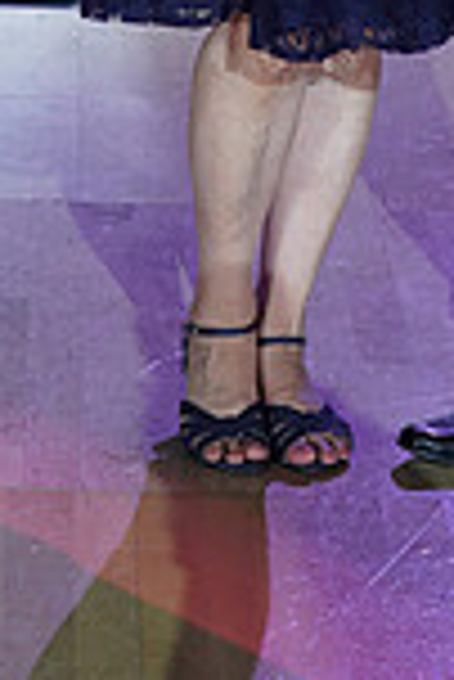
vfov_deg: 9.9
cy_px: -590
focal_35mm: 196
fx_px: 3699
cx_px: 218
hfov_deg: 7.0
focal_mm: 51
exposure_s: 1/200
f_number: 5
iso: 1600
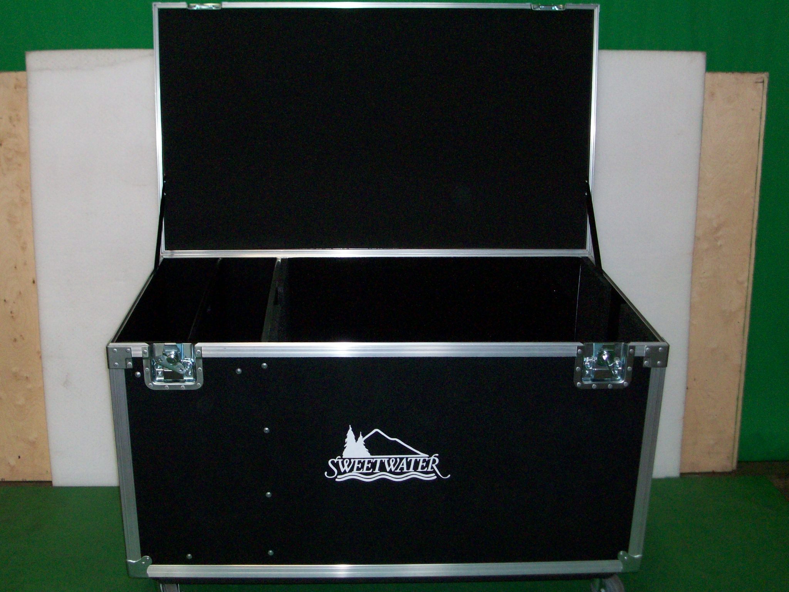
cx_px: 394
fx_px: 957
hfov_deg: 44.8
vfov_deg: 34.3
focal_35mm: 42
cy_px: 296
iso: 160
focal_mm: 7.1
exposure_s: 1/65.1
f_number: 3.2
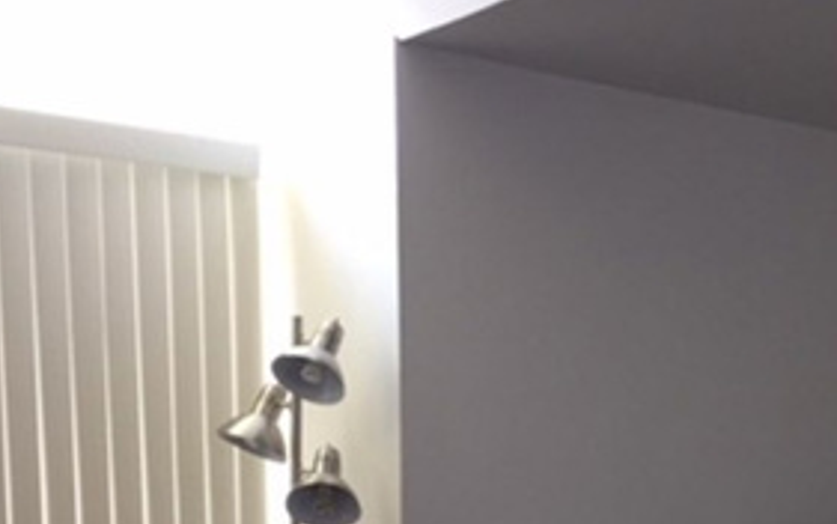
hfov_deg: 28.0
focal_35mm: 70
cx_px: 789
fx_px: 1598
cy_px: 667
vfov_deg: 17.6
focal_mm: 4.15
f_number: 2.2
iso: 64
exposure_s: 1/30
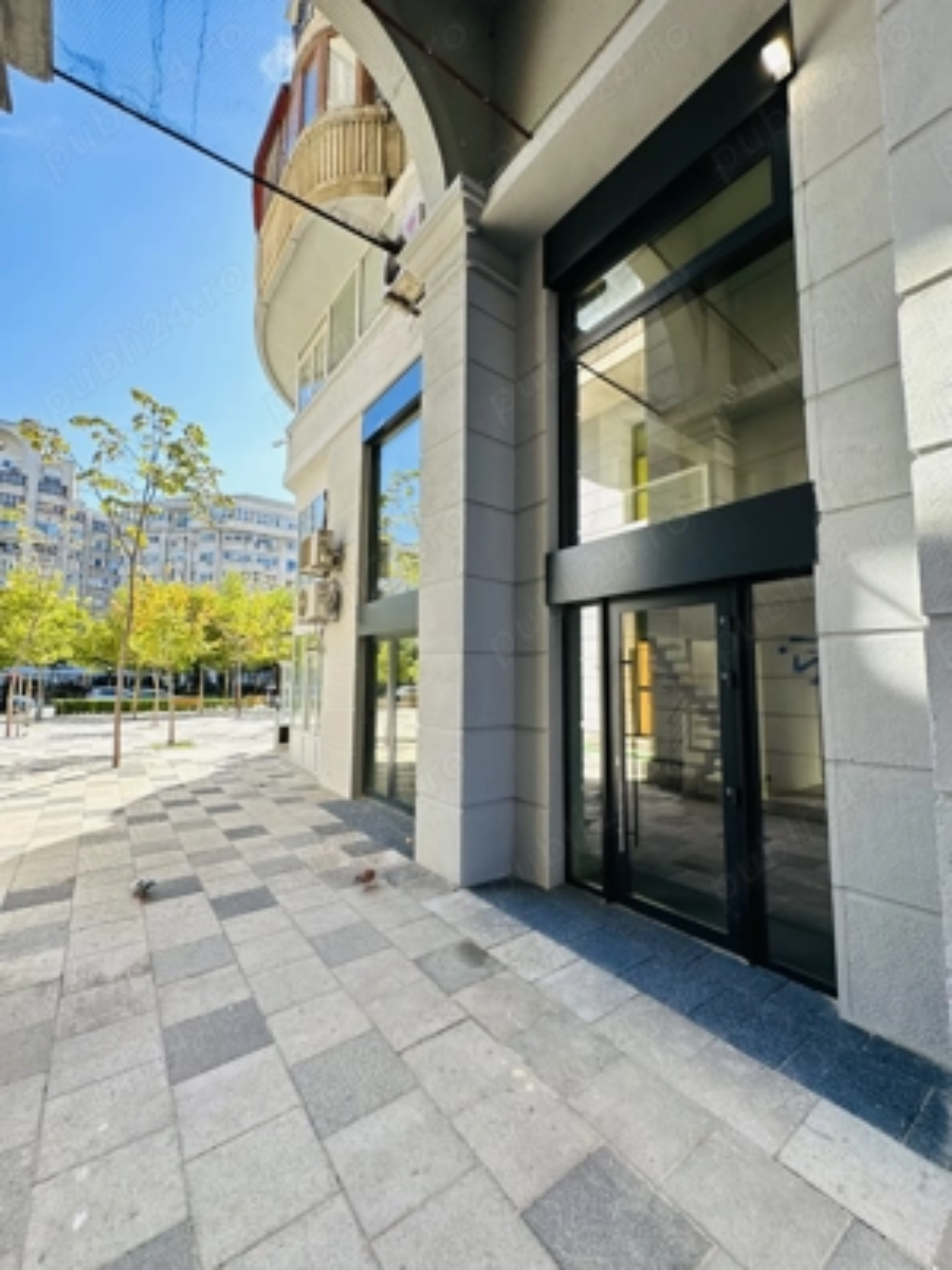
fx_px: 513
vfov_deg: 102.1
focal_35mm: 14
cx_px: 476
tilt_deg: +5.2
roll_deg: -1.7
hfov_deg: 85.7
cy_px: 635
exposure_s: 1/260
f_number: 2.2
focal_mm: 2.22
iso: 40
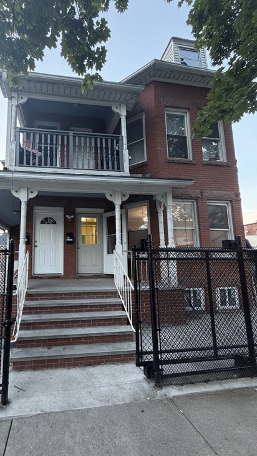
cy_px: 236
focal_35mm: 16
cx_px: 85
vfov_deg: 99.3
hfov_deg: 65.3
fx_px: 194
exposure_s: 1/121
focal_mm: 2.22
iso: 200
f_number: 2.2
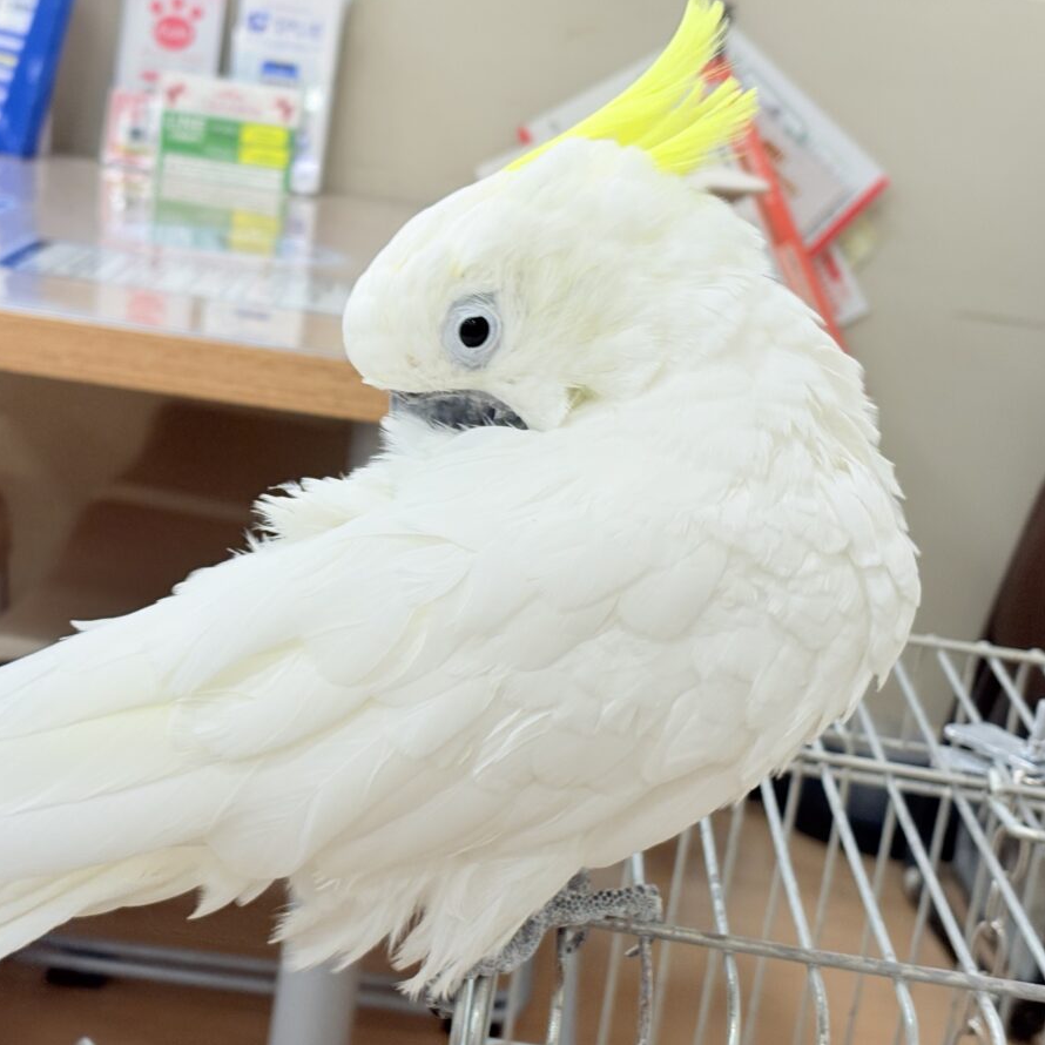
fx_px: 2118
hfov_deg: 27.7
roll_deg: -7.2
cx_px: 436
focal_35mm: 62
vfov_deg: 27.7
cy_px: 524
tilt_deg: -12.3
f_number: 1.6
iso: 64
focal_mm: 5.96
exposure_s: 1/100
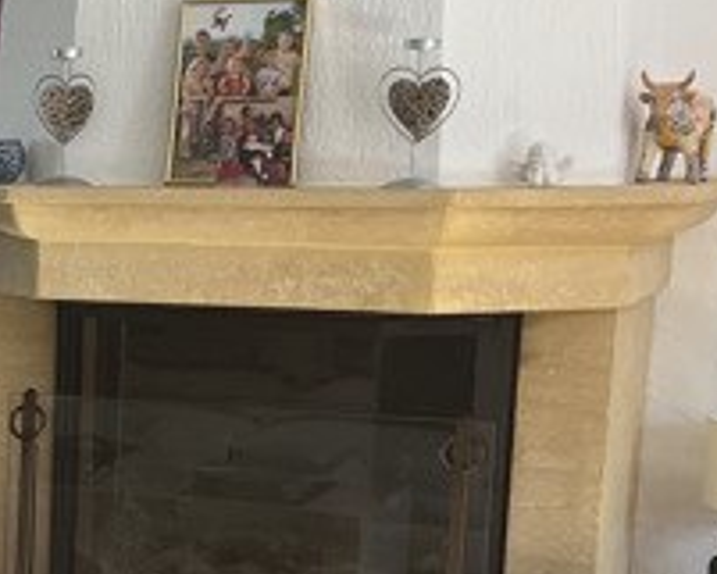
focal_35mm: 101
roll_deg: +0.3
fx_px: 2144
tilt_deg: -9.7
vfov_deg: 15.1
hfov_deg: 16.5
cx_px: -489
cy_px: 474
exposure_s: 1/122
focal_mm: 5.1
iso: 64
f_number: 1.6
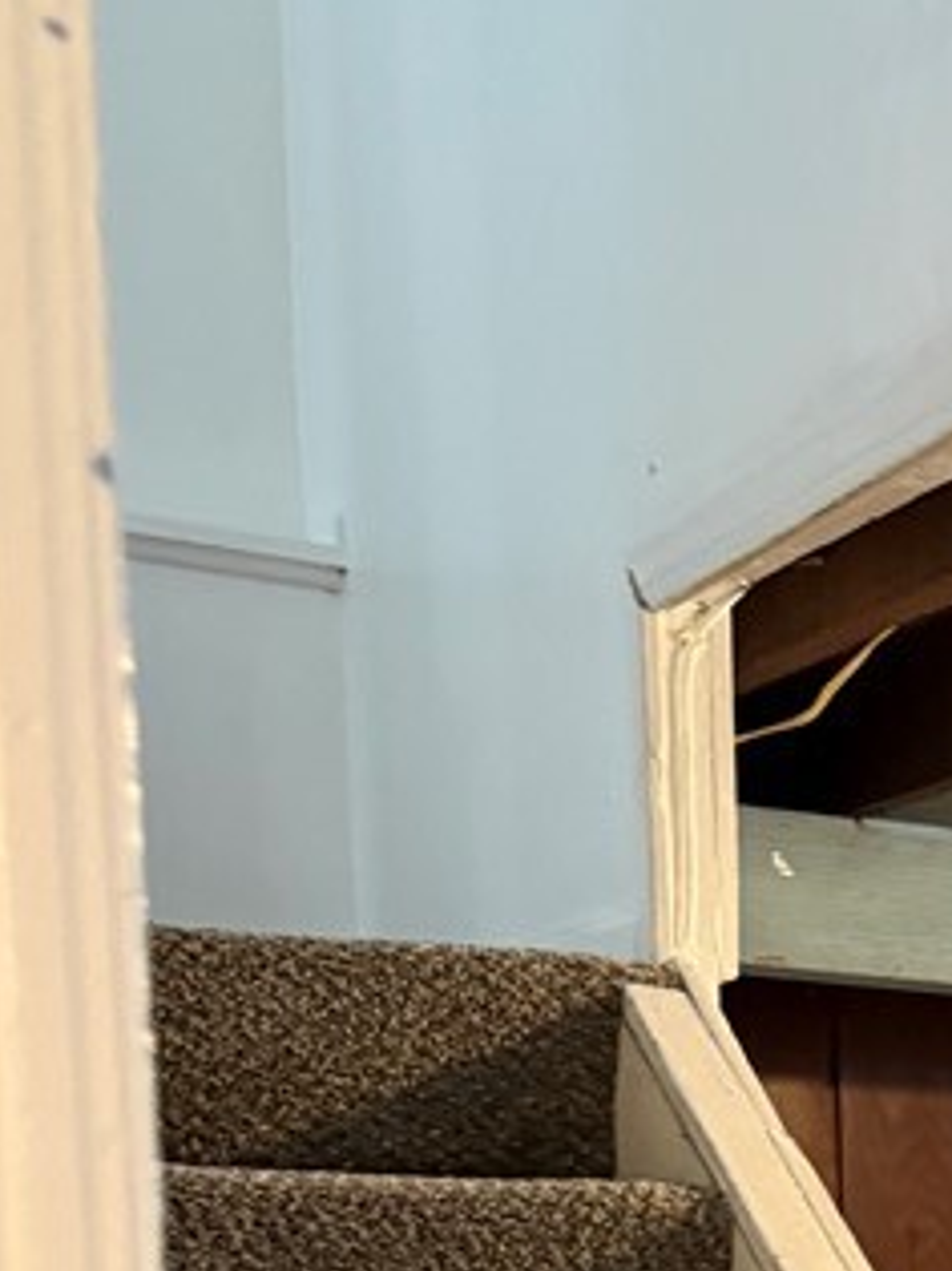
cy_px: 1695
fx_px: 2862
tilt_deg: -7.5
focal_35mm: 78
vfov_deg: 22.2
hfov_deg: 17.0
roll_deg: -0.9
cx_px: 1440
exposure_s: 1/40
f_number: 1.78
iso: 640
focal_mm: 6.76
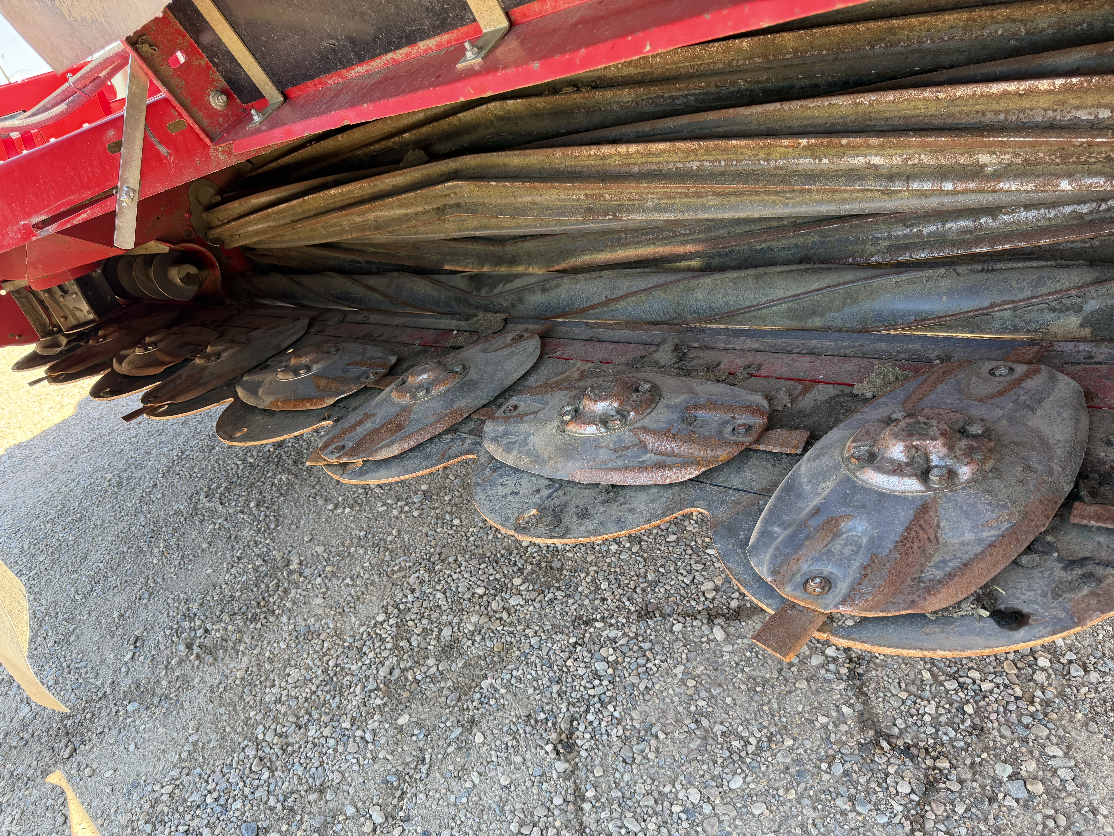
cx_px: 557
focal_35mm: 24
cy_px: 418
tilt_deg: -30.4
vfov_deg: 56.8
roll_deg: +21.9
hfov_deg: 71.6
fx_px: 772
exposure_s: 1/169
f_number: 1.78
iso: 80
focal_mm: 6.76
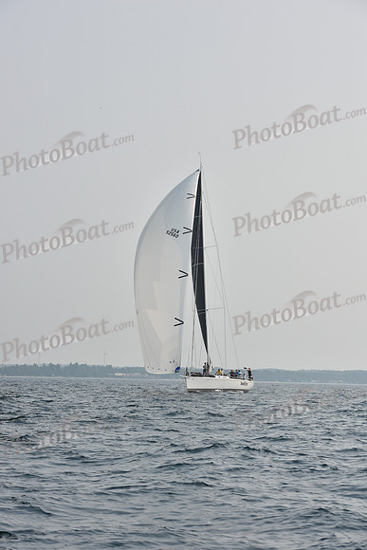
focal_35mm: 98
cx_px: 184
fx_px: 1498
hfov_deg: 14.0
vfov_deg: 20.8
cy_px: 275
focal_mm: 98
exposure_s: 1/1250
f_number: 8
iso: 250
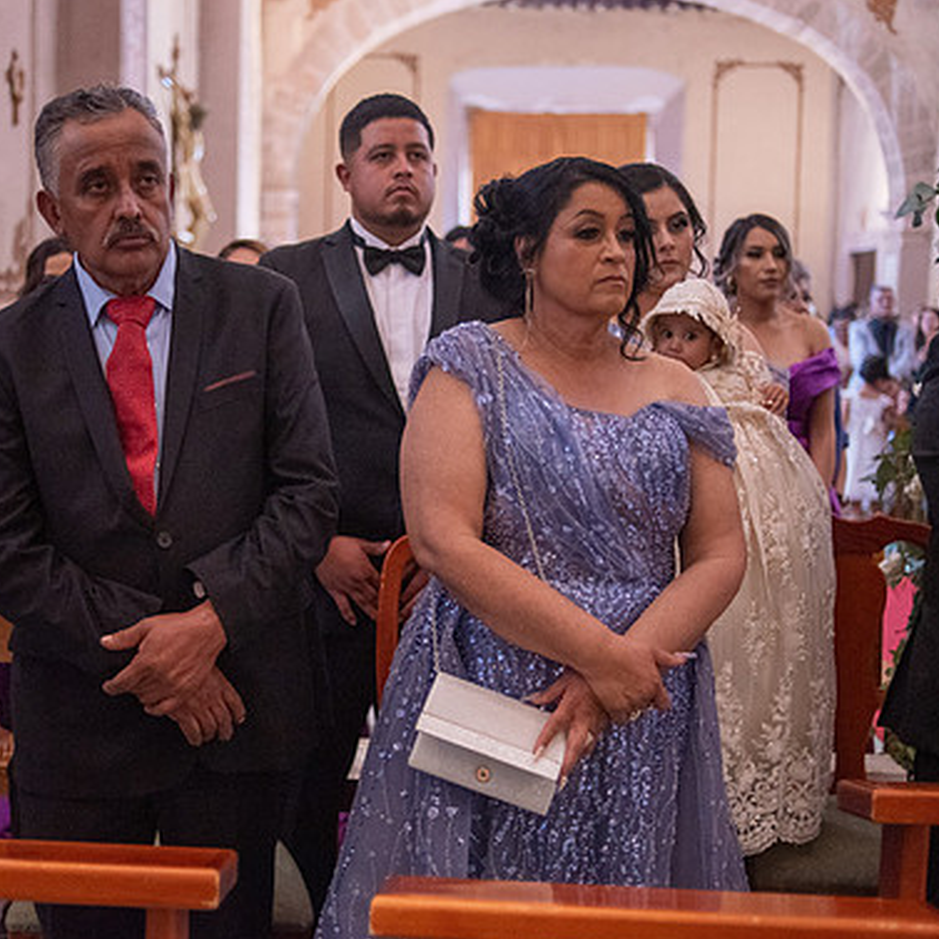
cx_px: 344
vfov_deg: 34.7
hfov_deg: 34.5
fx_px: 1504
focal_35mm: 49
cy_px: 443
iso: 2000
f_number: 2
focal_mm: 35
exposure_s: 1/320
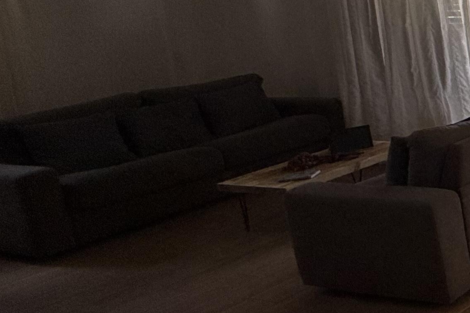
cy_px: 35
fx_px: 679
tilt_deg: -7.0
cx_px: 818
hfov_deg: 23.2
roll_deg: +3.4
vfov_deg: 25.3
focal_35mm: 52
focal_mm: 2.22
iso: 64
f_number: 2.2
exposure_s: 1/130
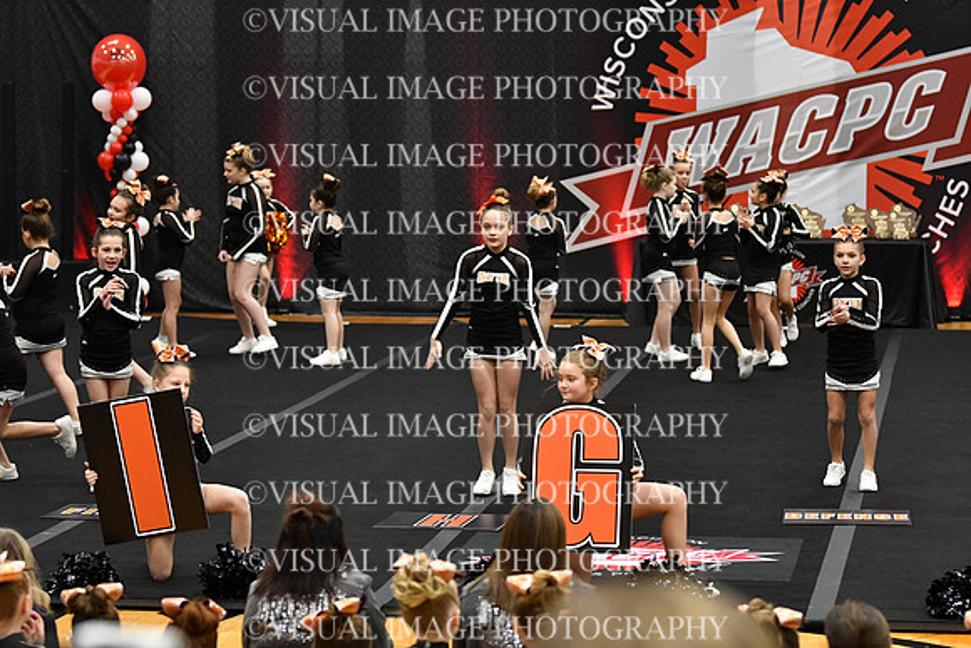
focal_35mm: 105
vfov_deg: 13.0
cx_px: 486
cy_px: 324
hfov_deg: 19.5
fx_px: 2833
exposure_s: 1/800
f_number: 2.8
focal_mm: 70
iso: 4000
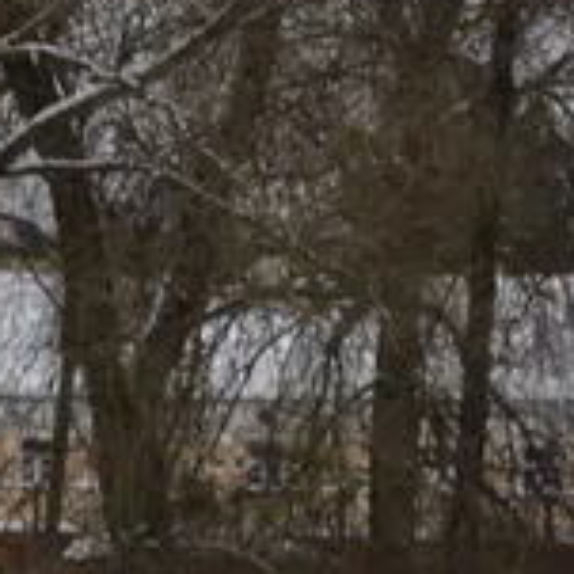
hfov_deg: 7.9
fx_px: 3412
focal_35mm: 182
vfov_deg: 9.6
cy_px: 238
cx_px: -1330
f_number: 7.1
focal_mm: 21
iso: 200
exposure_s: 1/200
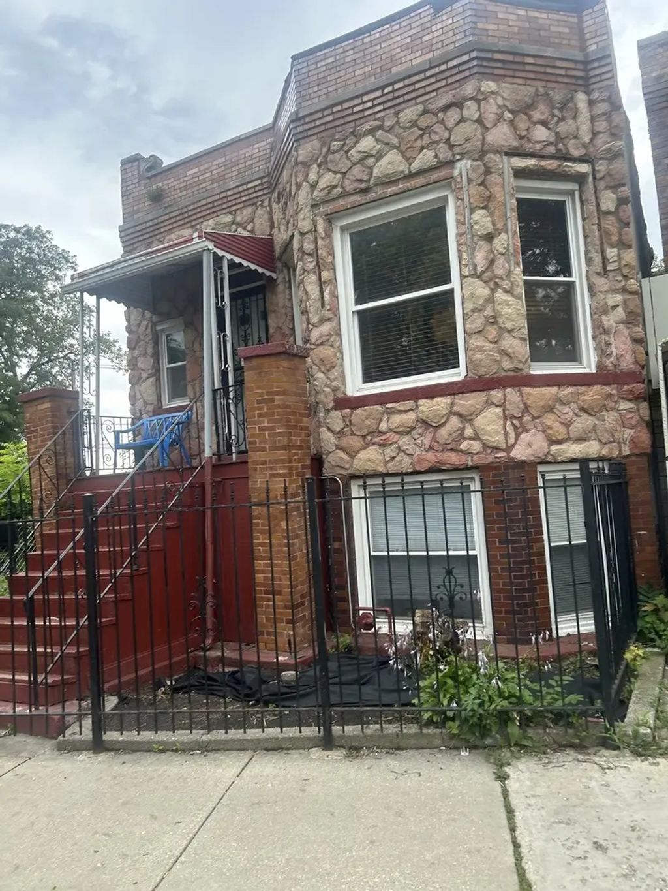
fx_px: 669
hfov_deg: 53.1
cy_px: 446
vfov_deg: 67.3
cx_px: 334
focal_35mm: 26
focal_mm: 5.7
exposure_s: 1/174
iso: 50
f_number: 1.5
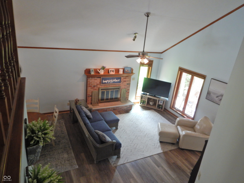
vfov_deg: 61.1
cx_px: 122
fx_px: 155
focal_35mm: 22
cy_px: 92
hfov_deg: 76.4
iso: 280
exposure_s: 1/30
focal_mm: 4
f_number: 3
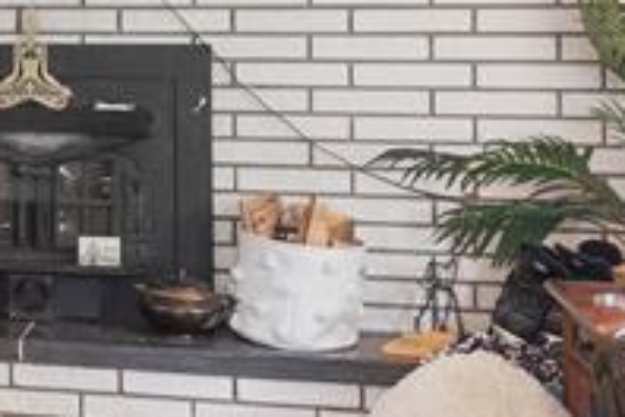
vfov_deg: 15.4
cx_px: -193
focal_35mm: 88
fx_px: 1528
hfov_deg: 21.0
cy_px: 77
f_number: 9
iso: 320
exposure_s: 1/2
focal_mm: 17
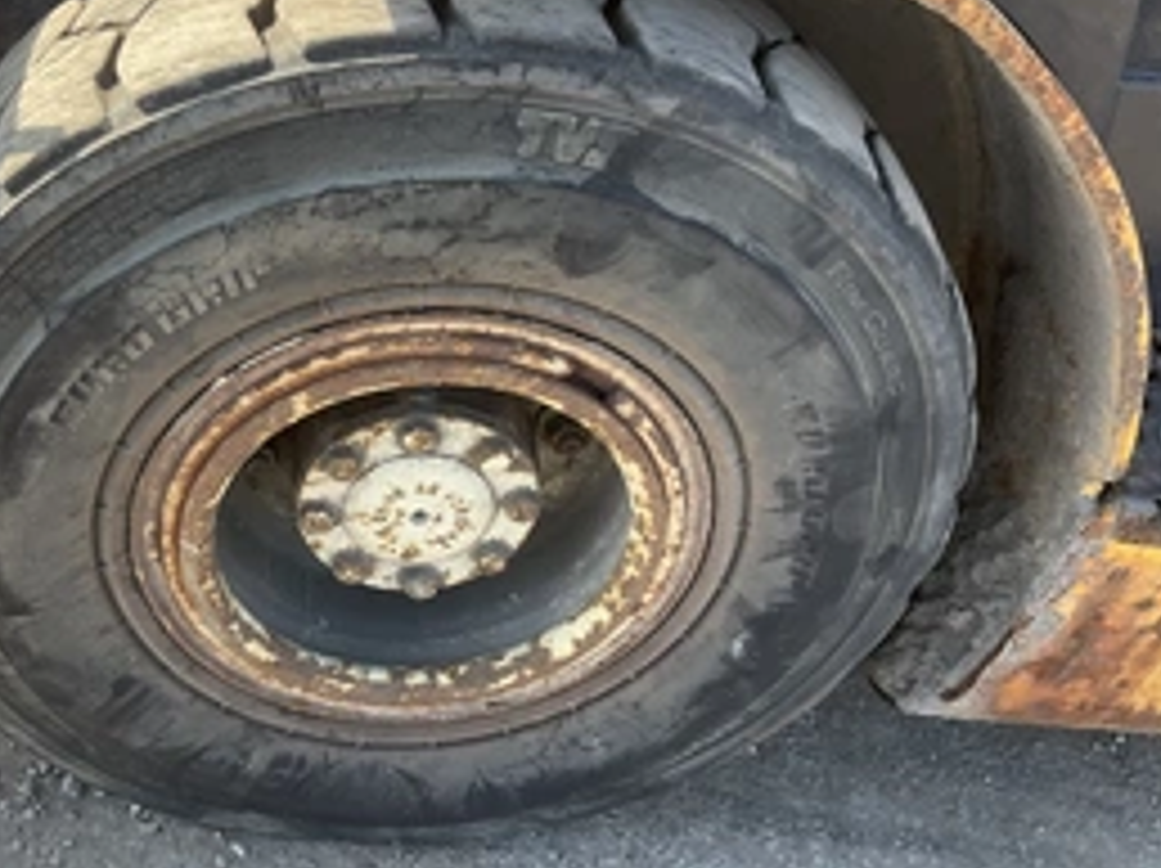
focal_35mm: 45
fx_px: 1508
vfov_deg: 32.1
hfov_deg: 41.7
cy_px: 468
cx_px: 418
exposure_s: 1/172
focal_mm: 3
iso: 20
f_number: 1.8
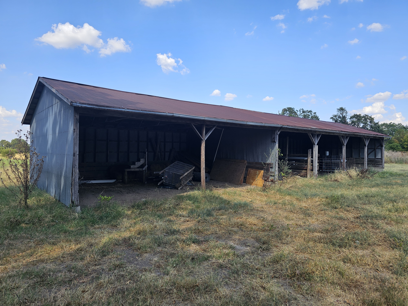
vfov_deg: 58.9
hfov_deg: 73.9
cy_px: 153
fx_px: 271
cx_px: 204
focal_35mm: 23
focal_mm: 6.3
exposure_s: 1/392
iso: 10
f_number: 1.7
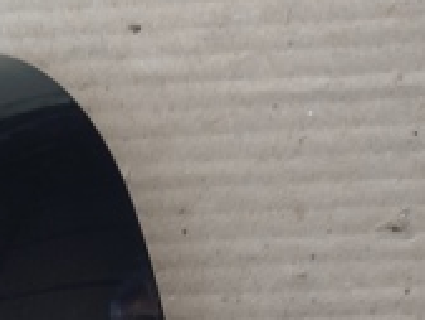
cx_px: -68
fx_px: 1118
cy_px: 542
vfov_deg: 14.6
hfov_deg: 20.3
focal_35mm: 91
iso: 50
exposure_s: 1/100
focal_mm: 5.31
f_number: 1.7
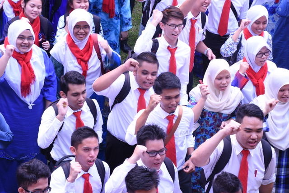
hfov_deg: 19.4
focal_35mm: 105
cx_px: 144
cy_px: 96
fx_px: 844
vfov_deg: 13.1
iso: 400
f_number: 13
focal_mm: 70
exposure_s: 1/100
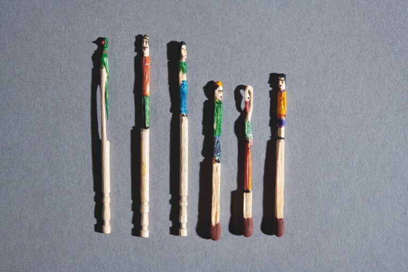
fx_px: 680
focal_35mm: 60
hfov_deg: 33.4
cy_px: 136
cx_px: 204
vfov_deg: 22.6
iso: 40
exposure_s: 1/125
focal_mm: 60
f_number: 6.3
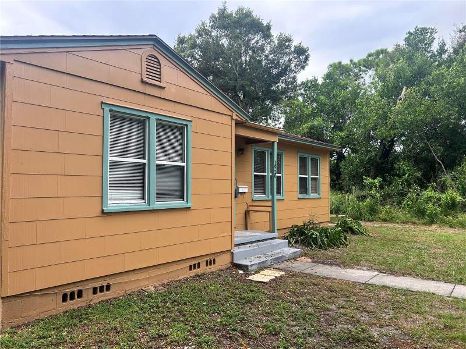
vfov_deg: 53.1
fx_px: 350
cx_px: 233
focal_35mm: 26
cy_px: 174
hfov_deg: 67.3
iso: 50
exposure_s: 1/628
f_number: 1.5
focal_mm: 5.7
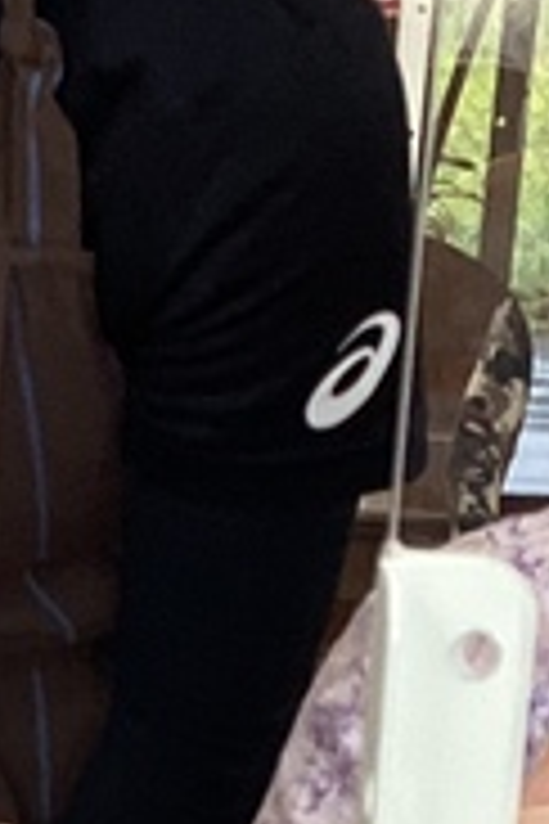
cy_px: 878
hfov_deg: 7.7
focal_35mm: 176
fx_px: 4026
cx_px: -248
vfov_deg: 11.5
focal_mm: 3.3
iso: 80
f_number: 2.4
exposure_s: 1/120
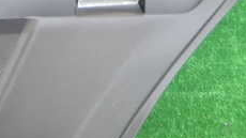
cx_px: 22
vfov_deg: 16.9
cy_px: 50
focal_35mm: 71
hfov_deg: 28.6
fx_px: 463
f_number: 2
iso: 200
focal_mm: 4.5
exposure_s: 1/80
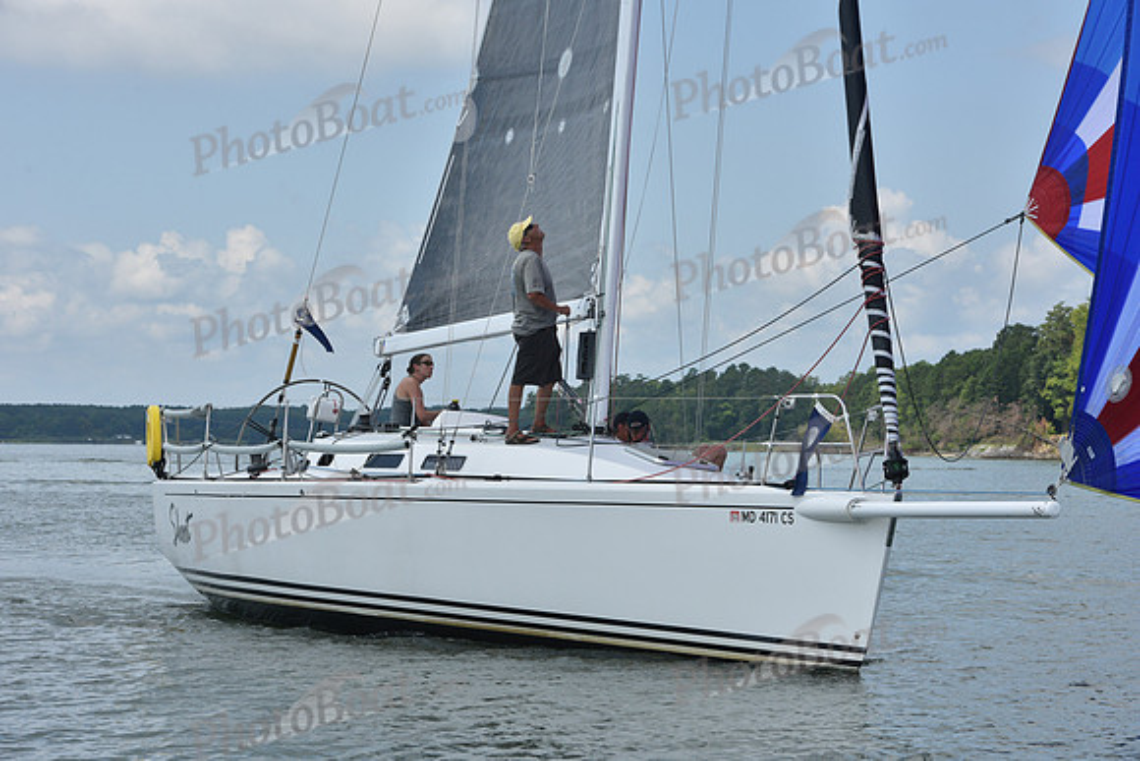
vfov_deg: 13.0
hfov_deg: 19.5
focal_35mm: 105
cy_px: 380
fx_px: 3326
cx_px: 570
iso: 320
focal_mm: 105
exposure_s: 1/1000
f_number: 10
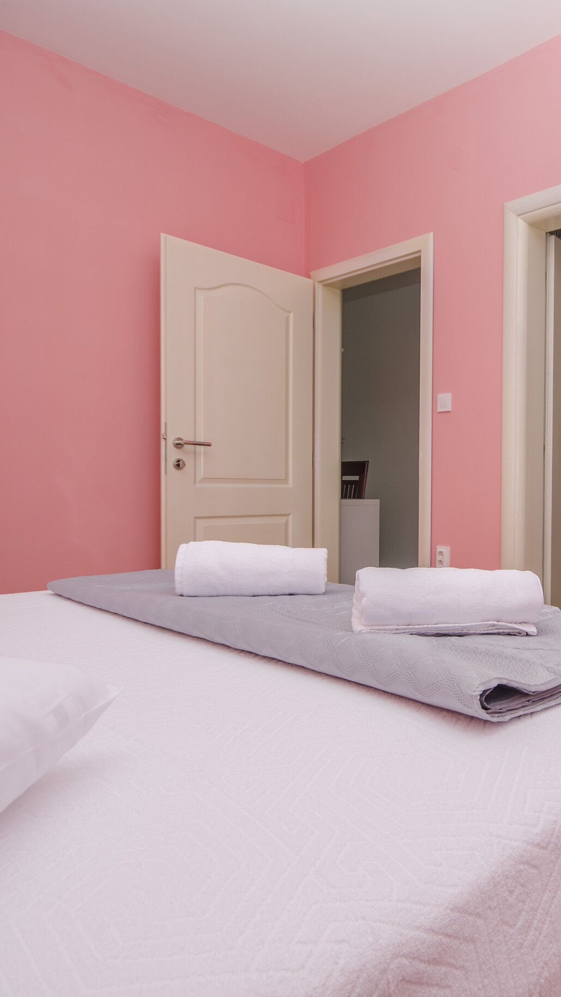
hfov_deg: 44.0
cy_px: 499
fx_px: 635
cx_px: 493
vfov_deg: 76.3
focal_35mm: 24
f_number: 7.1
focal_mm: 10
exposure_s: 1/80
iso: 100
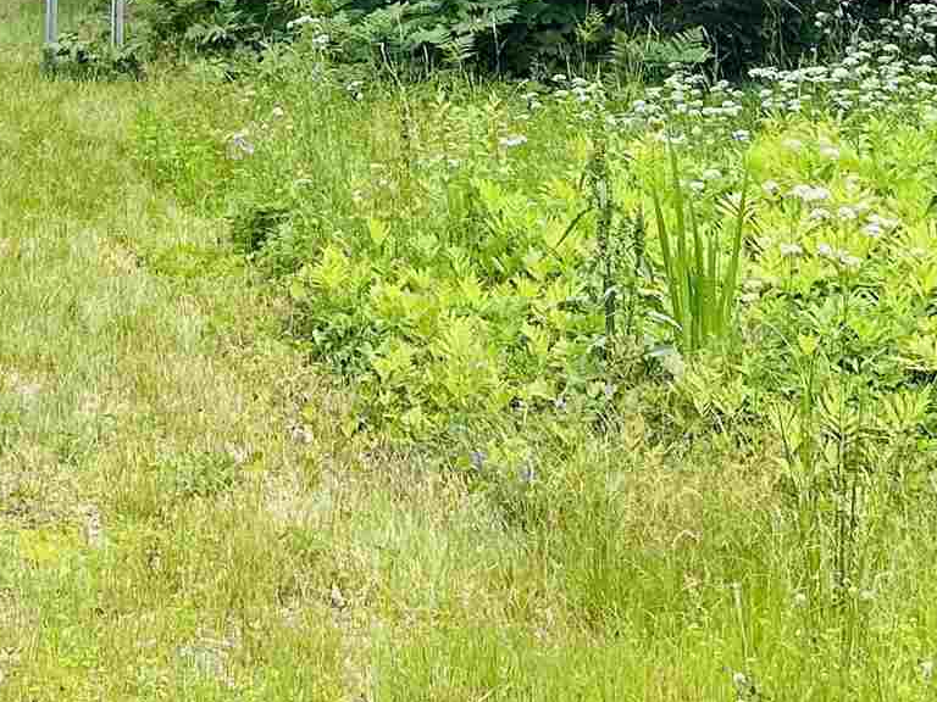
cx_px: 156
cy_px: -484
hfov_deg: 18.7
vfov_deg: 13.1
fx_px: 2815
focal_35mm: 104
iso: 50
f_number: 1.5
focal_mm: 5.7
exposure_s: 1/466
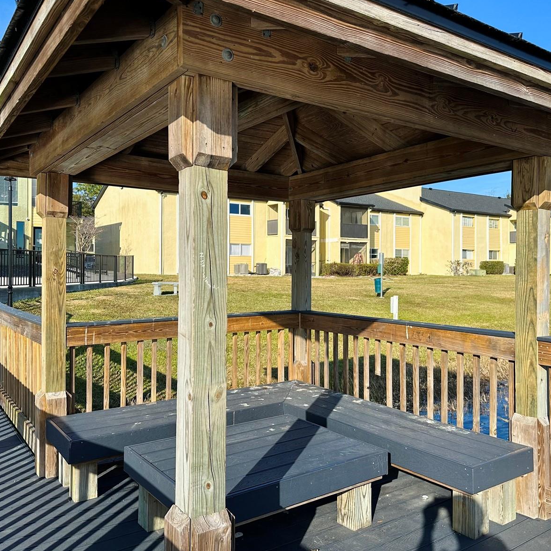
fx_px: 522
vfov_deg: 55.6
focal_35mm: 29
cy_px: 269
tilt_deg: -0.3
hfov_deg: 55.6
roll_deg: -1.8
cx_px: 269
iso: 80
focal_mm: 6.86
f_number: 1.78
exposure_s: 1/3861
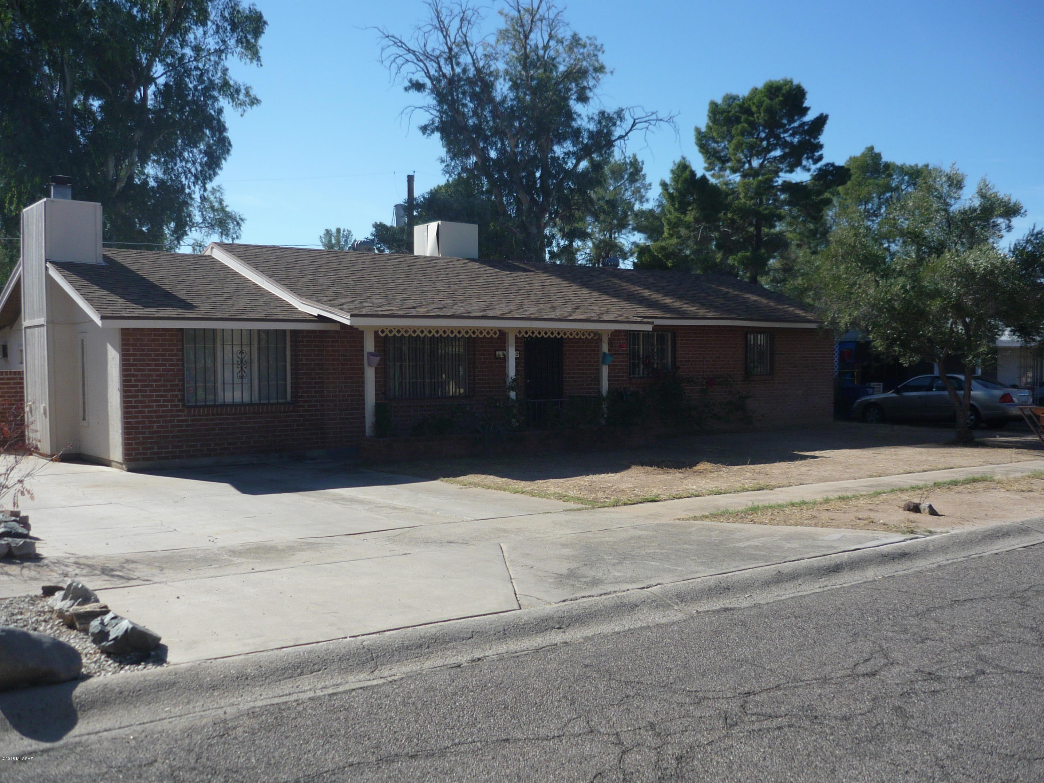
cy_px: 392
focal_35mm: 33
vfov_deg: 42.9
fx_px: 995
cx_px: 522
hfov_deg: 55.4
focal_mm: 5.5
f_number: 8
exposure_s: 1/200
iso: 100
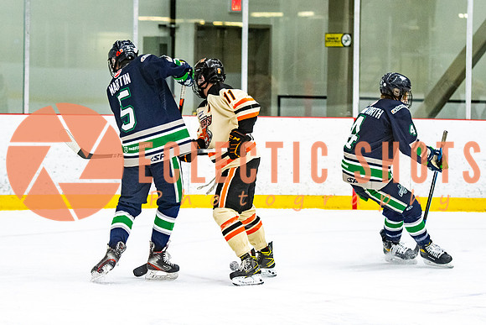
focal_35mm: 187
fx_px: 2530
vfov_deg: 7.3
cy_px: 139
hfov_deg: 11.0
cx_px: 227
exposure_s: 1/640
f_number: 2.8
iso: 2500
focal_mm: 102
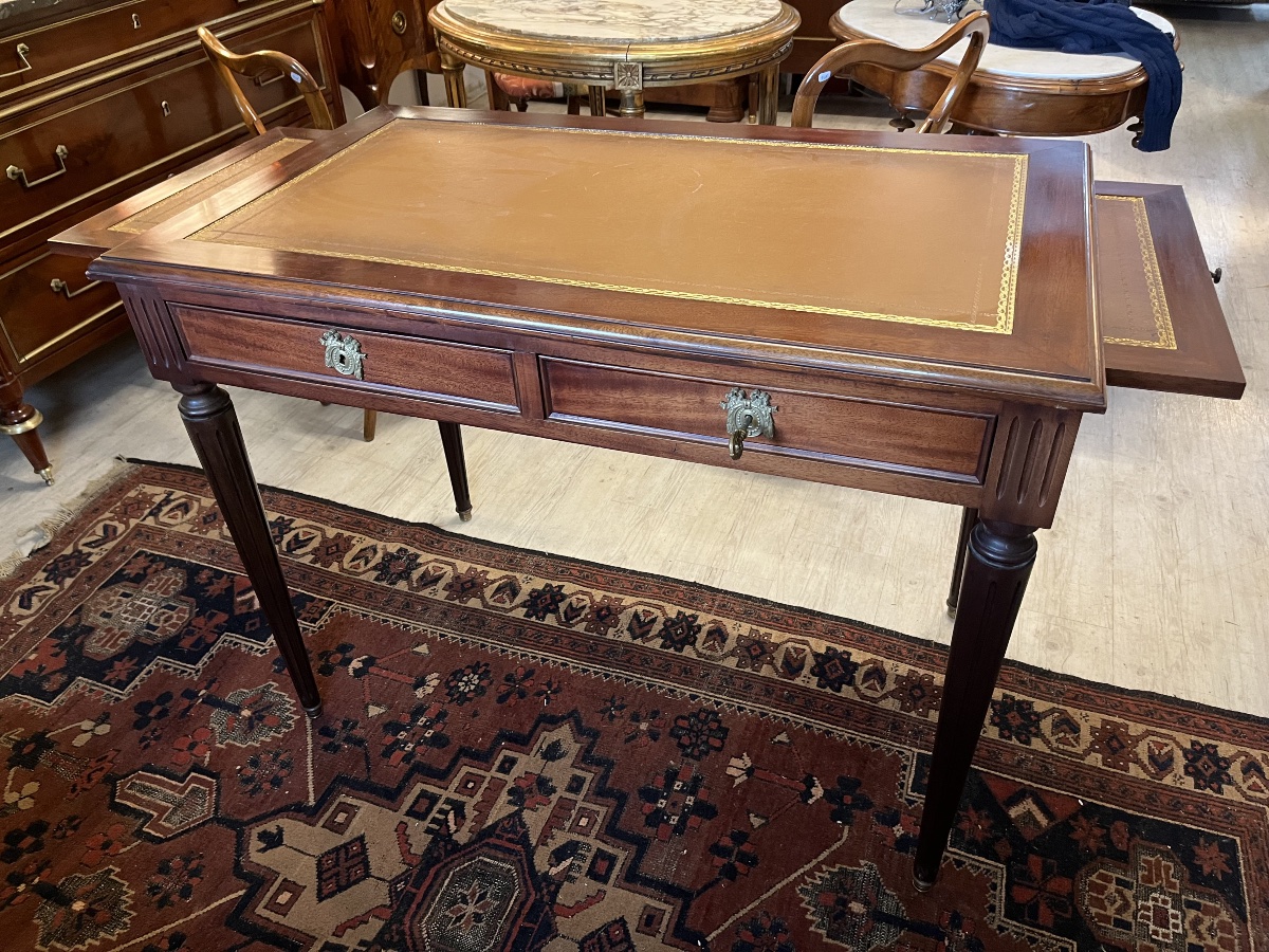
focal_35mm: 26
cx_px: 634
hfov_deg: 67.3
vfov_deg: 53.1
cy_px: 476
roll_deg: +3.2
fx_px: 953
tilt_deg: -37.5
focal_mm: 5.1
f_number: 1.6
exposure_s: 1/50
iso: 320
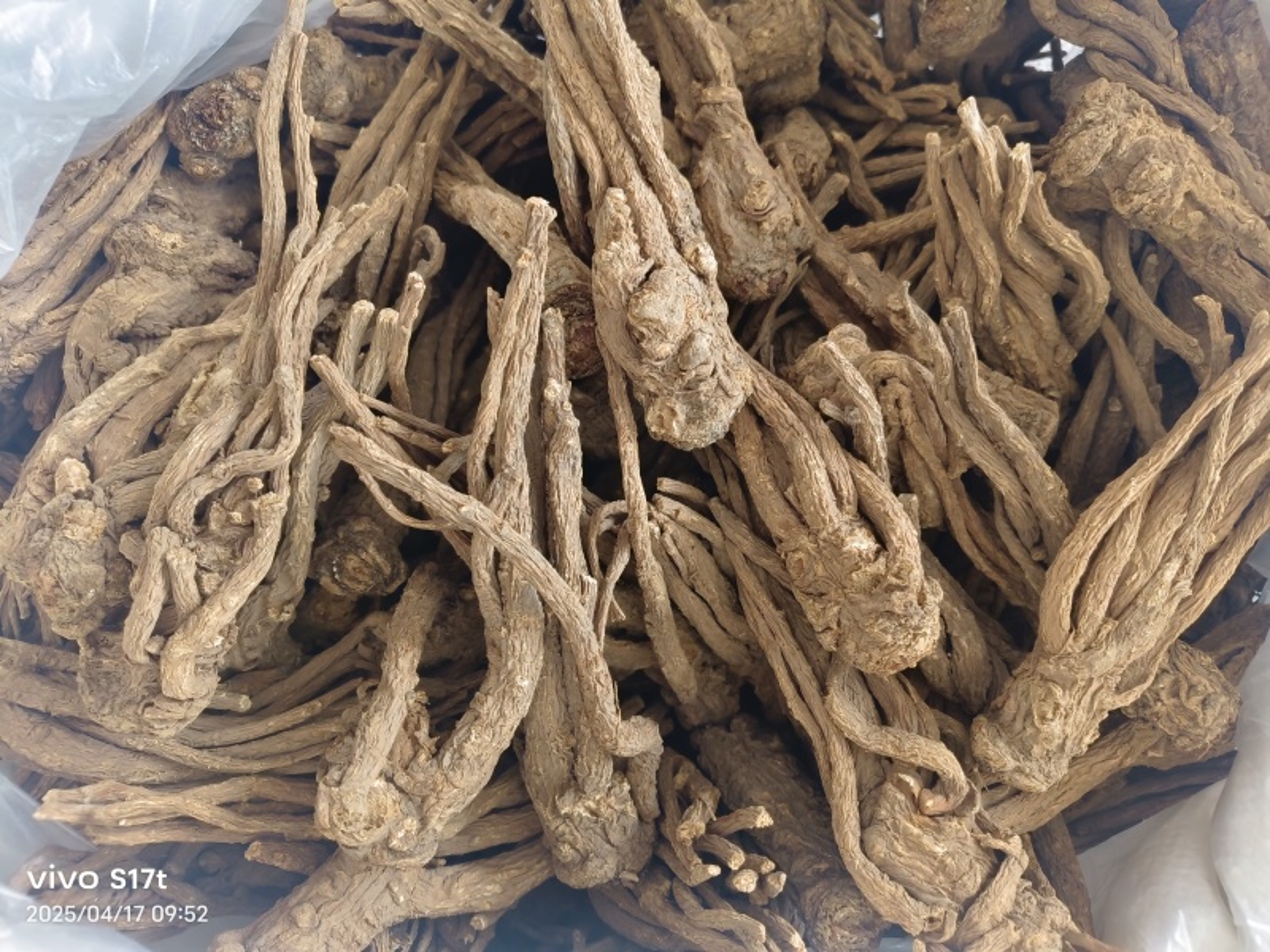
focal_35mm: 23
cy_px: 476
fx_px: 844
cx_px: 635
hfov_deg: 73.9
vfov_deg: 58.9
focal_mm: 5.5
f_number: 1.88
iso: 263
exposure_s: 1/100
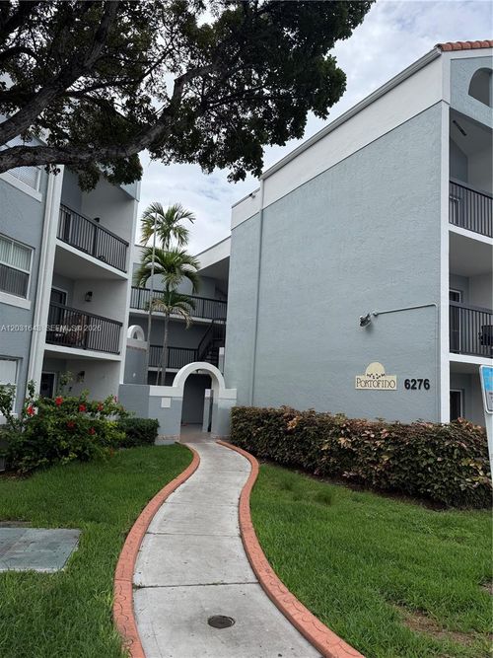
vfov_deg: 71.6
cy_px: 329
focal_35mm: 24
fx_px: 456
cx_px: 246
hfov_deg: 56.8
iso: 80
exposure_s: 1/3584
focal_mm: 6.76
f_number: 1.78
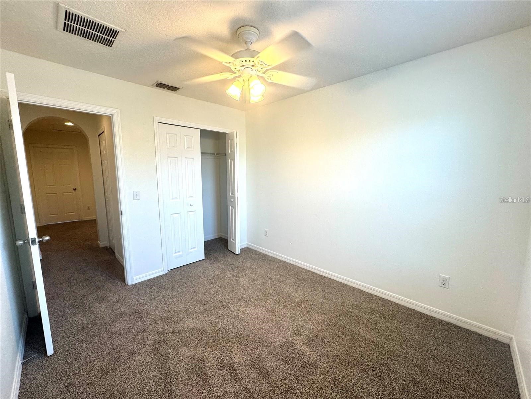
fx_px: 215
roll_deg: -0.2
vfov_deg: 85.7
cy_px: 200
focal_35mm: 14
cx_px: 266
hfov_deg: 102.1
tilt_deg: -8.0
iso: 125
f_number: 2.2
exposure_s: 1/120
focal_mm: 2.22
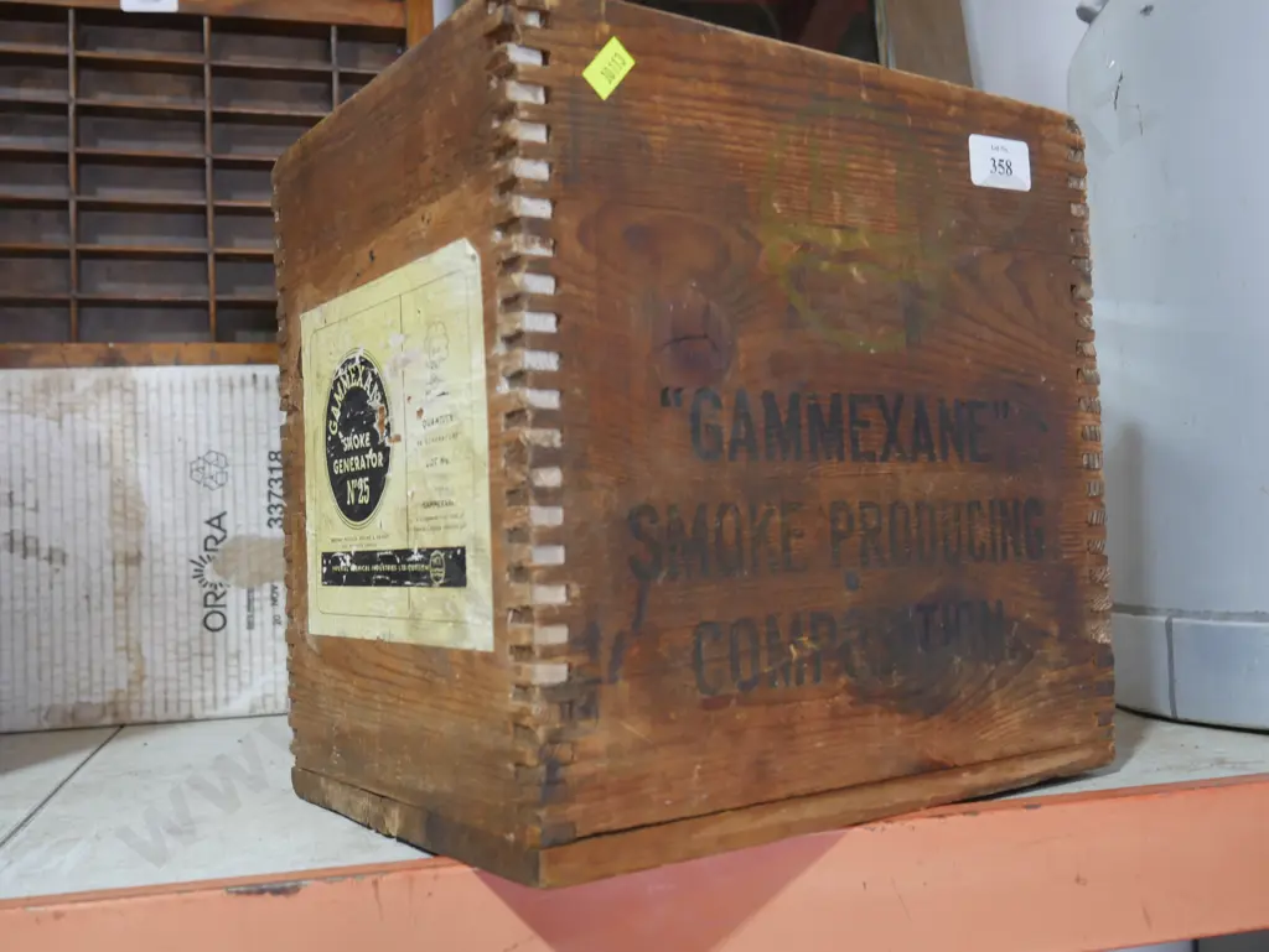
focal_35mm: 36
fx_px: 1320
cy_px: 476
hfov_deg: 51.3
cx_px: 634
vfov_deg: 39.7
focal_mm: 18
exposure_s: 1/60
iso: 640
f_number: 4
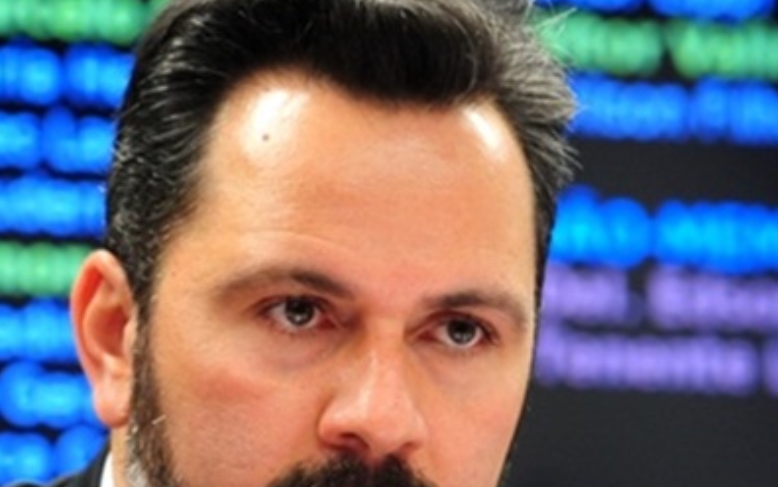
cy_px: 450
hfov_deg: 4.8
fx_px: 9271
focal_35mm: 437
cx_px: 130
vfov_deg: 3.0
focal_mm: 200
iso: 2500
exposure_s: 1/125
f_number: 4.5
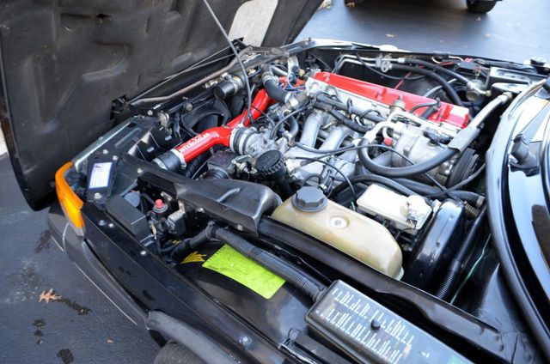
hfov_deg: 67.5
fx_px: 412
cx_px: 275
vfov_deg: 47.7
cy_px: 182
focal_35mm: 27
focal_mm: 18
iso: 400
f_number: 4
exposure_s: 1/60
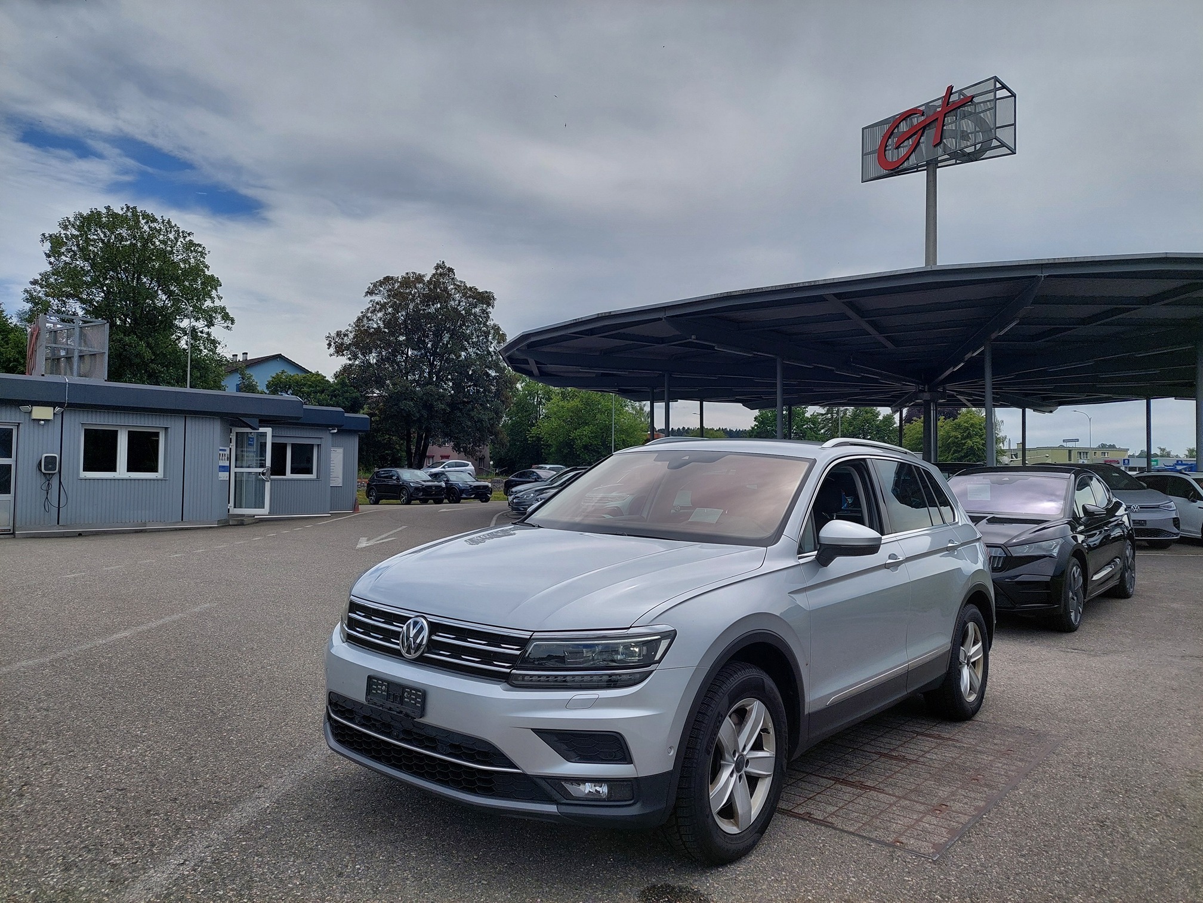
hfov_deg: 71.6
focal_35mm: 24
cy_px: 452
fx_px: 834
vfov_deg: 56.8
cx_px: 602
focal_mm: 5.23
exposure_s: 1/3651
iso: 40
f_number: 1.8
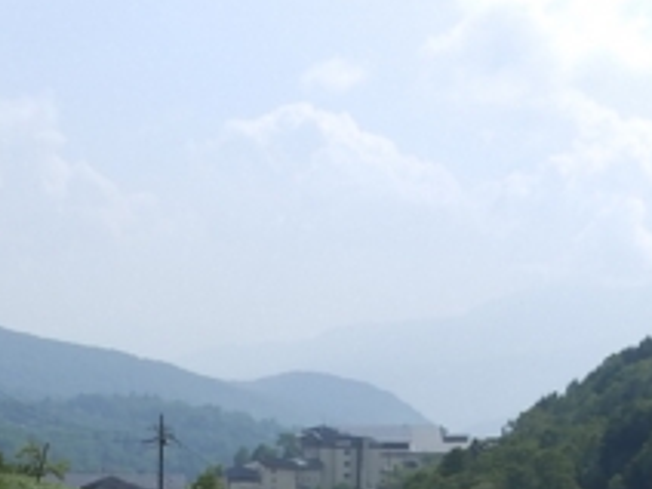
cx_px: 268
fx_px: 1563
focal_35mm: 83
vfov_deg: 15.6
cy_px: 833
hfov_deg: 23.5
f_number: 4.5
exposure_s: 1/640
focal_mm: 4
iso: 80
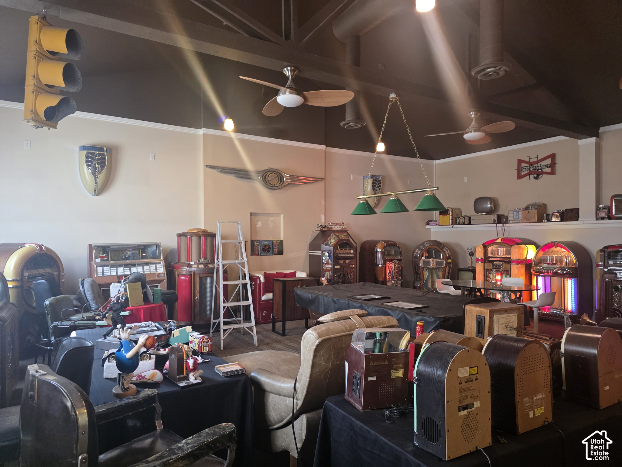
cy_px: 234
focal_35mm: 23
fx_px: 413
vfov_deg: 58.9
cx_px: 311
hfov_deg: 73.9
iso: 800
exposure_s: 1/120
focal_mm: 6.3
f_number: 1.7
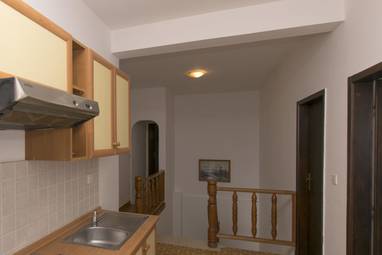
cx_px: 120
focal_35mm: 23
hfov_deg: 73.2
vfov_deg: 54.9
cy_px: 145
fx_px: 244
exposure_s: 1/160
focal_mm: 10
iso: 200
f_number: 5.6
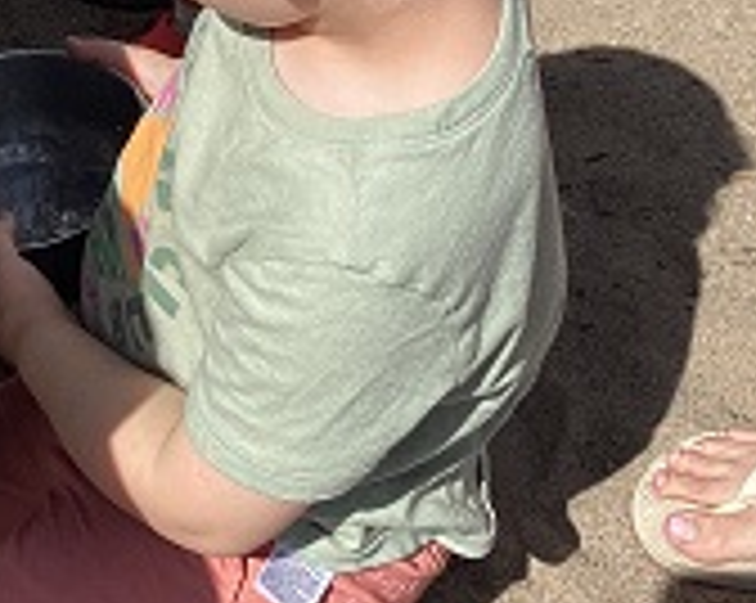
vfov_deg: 16.5
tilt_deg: -32.4
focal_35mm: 90
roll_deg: +3.6
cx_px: 29
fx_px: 2011
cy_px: -72
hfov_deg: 20.7
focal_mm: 3.3
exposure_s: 1/1852
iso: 25
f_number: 2.4
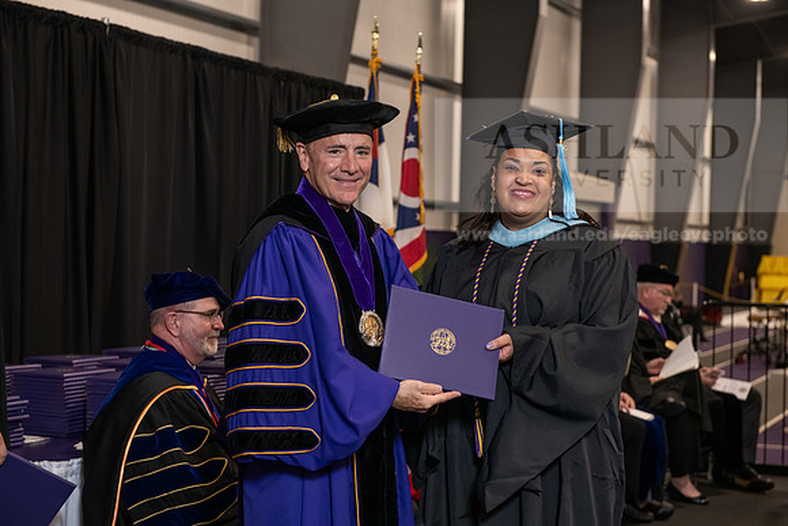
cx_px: 394
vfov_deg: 19.5
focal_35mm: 70
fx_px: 1533
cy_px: 263
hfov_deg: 28.8
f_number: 5
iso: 2000
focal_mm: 70
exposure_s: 1/125
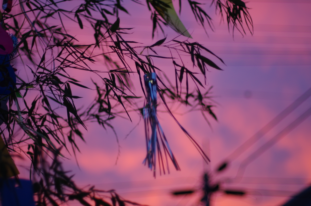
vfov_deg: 18.1
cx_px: 156
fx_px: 647
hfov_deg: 27.0
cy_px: 103
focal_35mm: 75
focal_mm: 50
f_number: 1.4
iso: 200
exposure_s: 1/80
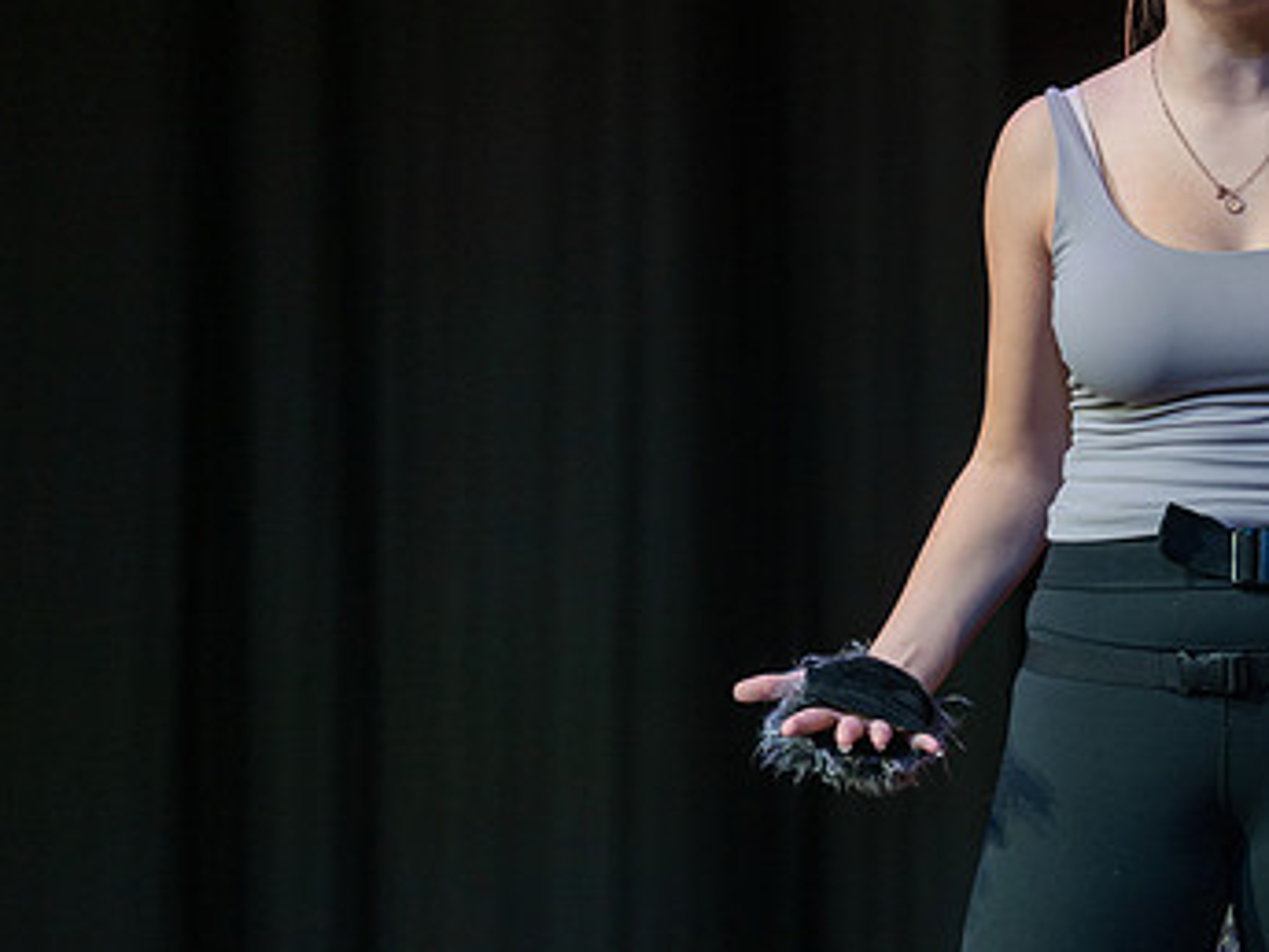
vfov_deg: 3.7
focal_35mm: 406
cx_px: 790
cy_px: 438
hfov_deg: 4.9
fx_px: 14884
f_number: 2.8
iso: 450
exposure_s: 1/320
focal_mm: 200
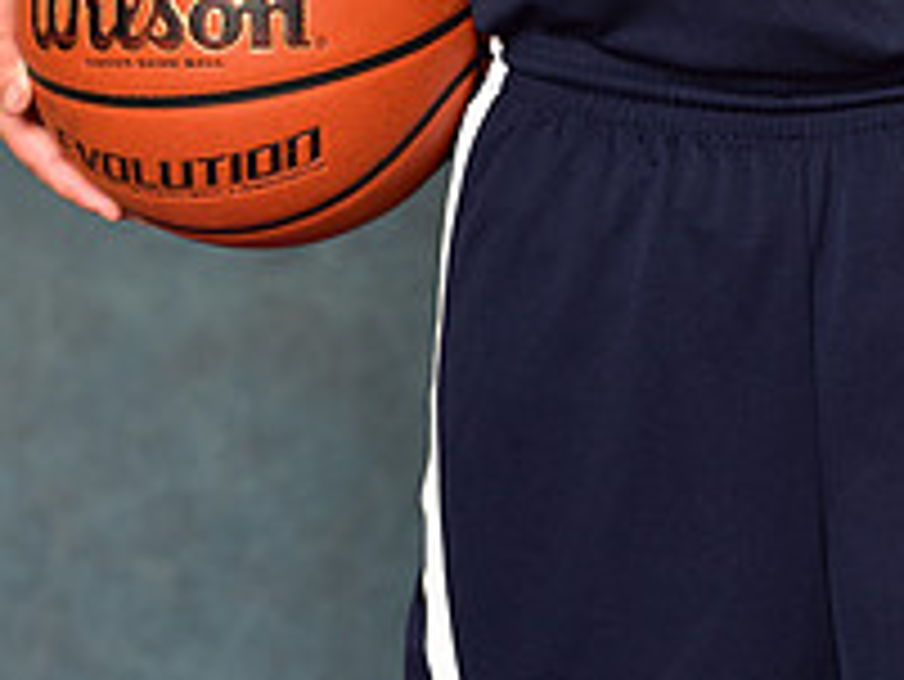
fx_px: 7395
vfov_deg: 5.2
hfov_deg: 7.0
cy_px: -504
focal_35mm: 283
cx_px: 708
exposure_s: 1/200
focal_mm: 102
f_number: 4.5
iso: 320
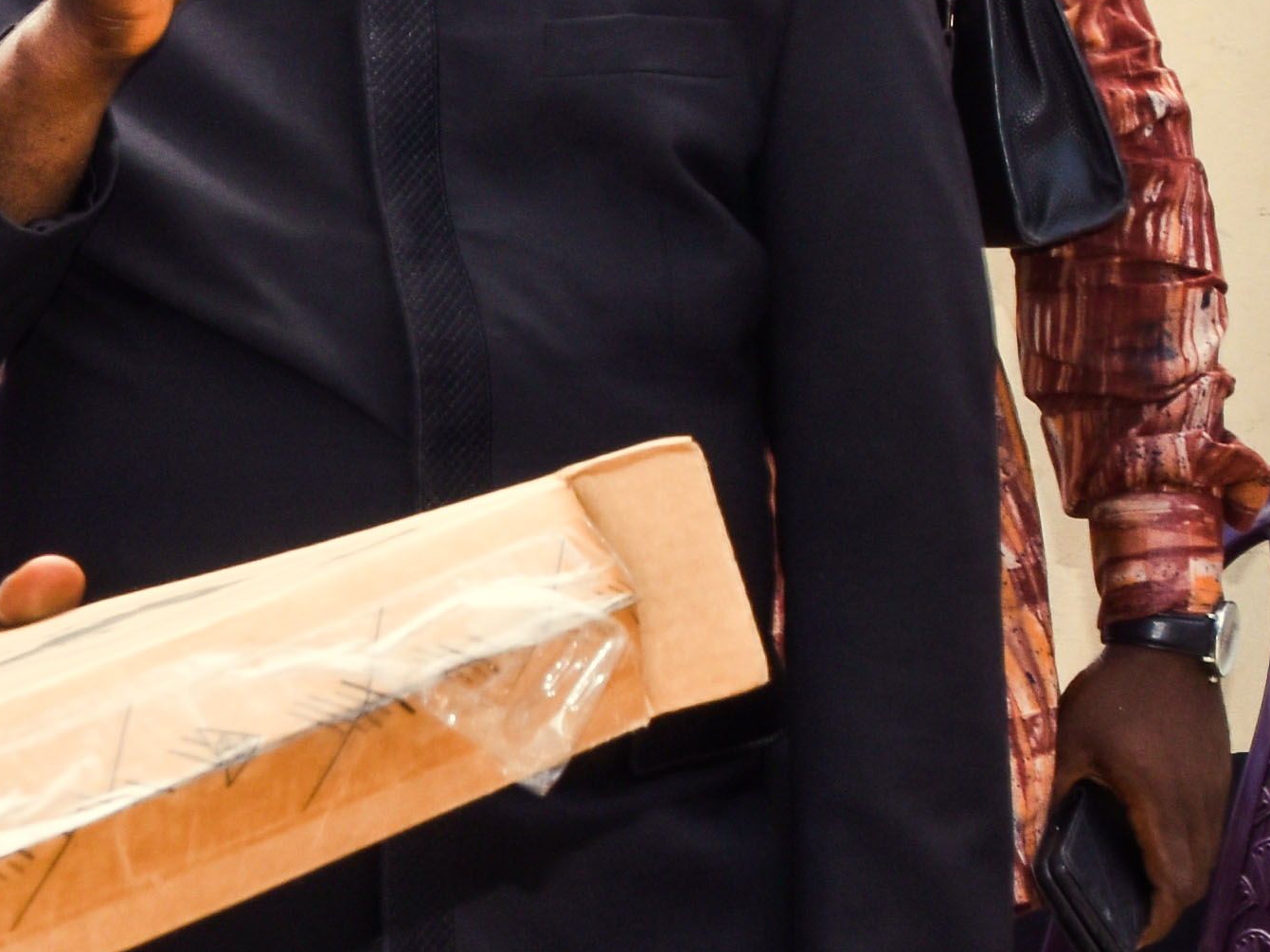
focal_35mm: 284
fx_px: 10417
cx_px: 289
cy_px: 278
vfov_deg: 5.2
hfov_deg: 7.0
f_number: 9.5
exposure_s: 1/200
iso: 125
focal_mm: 44
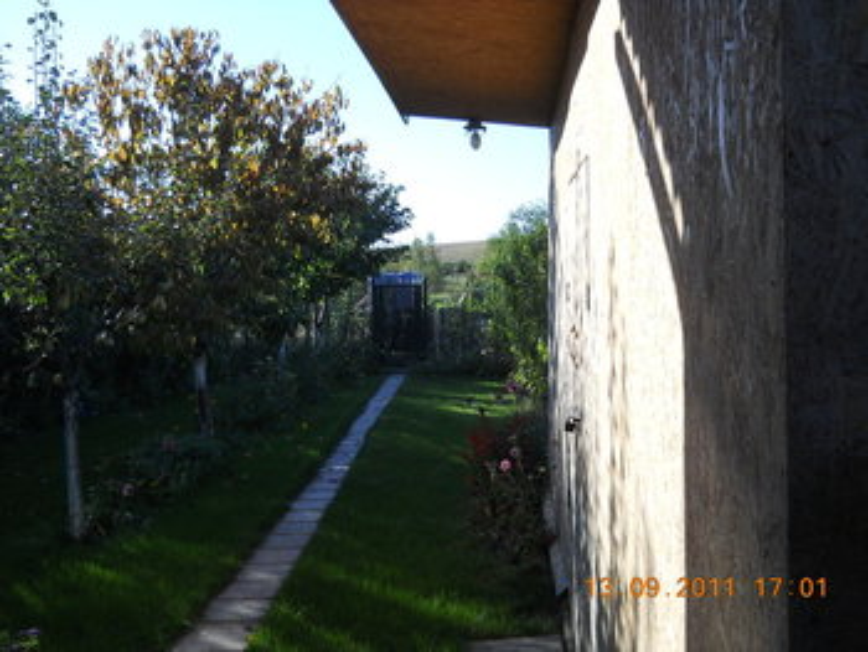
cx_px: 434
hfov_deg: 45.7
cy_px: 326
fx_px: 1029
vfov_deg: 35.2
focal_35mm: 41
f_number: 5.5
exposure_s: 1/160
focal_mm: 6.72
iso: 80
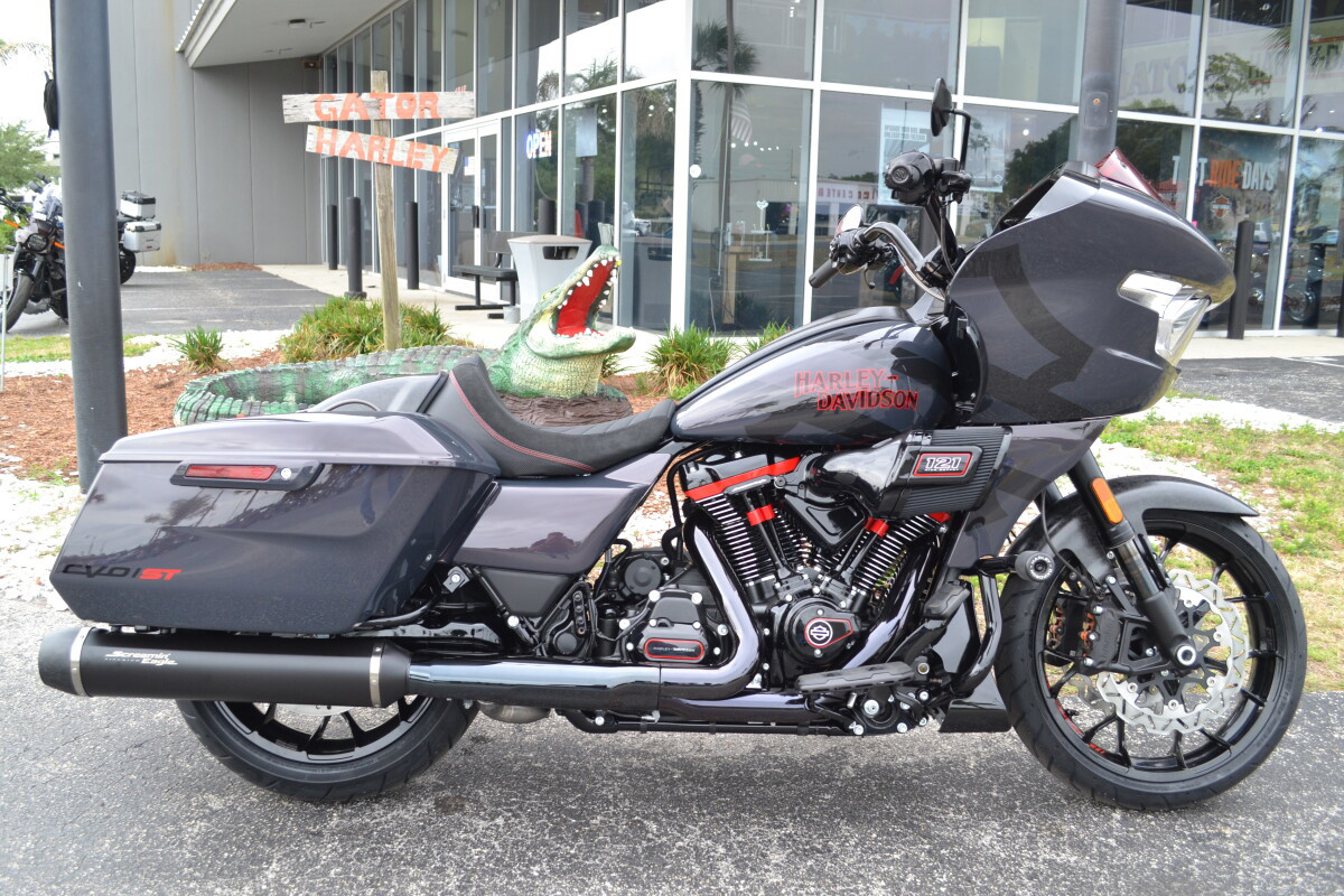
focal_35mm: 33
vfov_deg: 40.0
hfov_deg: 57.2
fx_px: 1232
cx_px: 672
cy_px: 448
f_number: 5.6
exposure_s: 1/125
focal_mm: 22
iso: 400
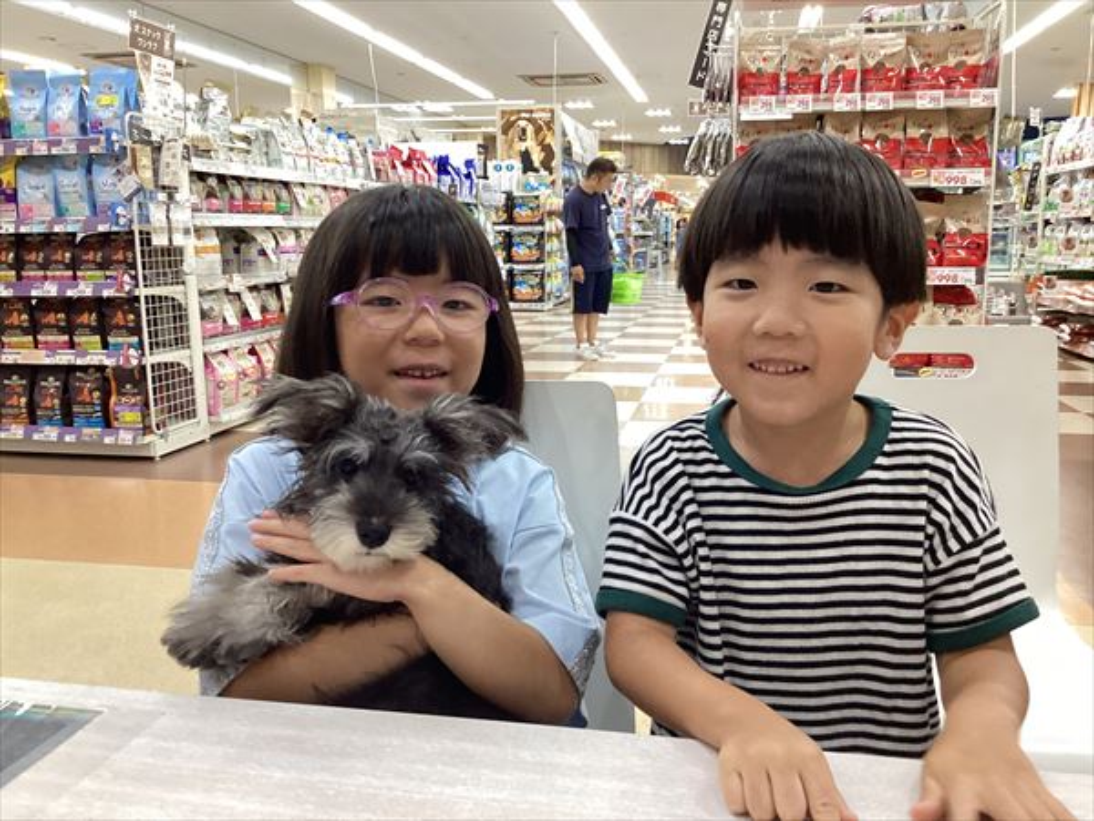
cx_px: 547
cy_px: 410
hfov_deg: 58.4
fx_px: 980
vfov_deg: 45.4
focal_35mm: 31
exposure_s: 1/60
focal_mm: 3.3
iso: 200
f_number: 2.4
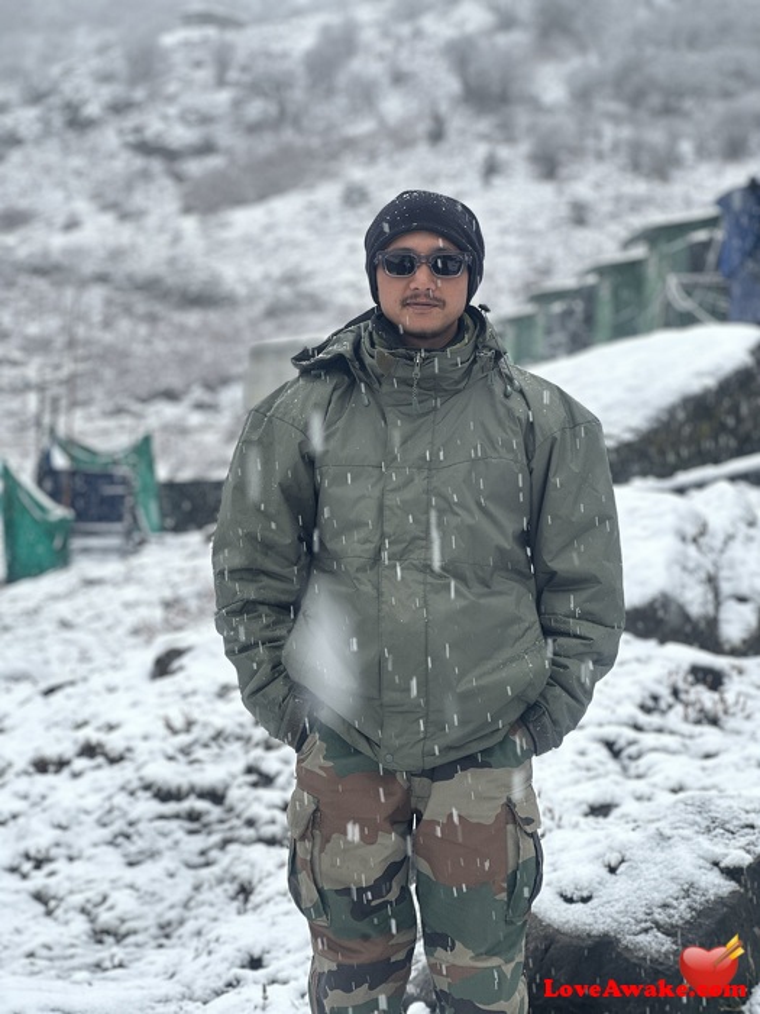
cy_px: 507
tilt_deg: +2.6
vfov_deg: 25.3
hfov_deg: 19.1
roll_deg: -1.7
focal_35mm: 77
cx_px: 380
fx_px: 2254
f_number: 2.8
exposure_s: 1/197
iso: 25
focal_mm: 9
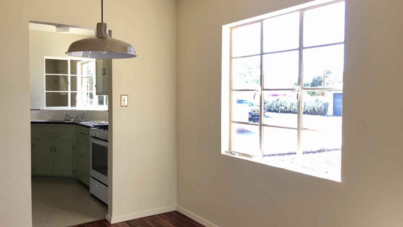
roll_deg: -0.1
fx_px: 342
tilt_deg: -1.3
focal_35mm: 32
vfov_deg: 36.7
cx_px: 200
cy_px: 112
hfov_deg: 61.0
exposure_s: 1/120
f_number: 2.2
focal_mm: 4.15
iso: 50
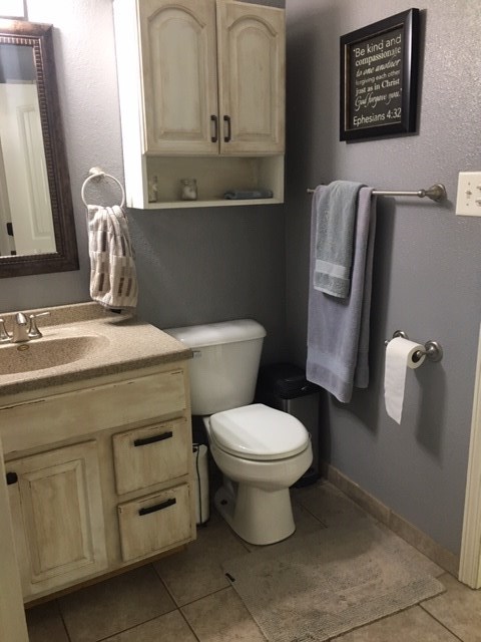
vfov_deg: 61.7
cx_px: 240
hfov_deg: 48.2
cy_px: 321
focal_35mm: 29
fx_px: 537
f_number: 2.2
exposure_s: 1/15
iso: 50
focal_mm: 4.15
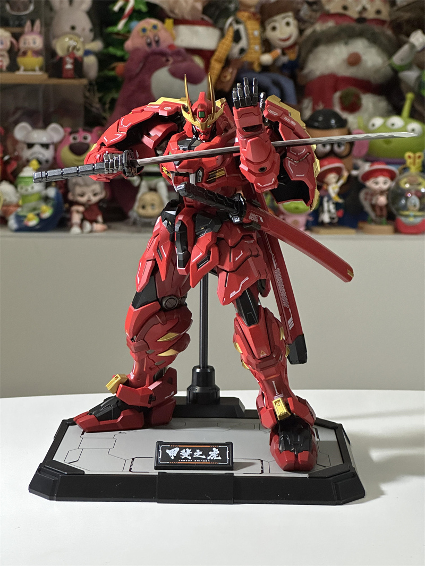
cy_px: 283
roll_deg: -0.9
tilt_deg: -8.8
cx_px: 212
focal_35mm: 77
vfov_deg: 25.3
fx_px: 1260
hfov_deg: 19.1
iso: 640
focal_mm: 9
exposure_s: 1/50
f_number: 2.8
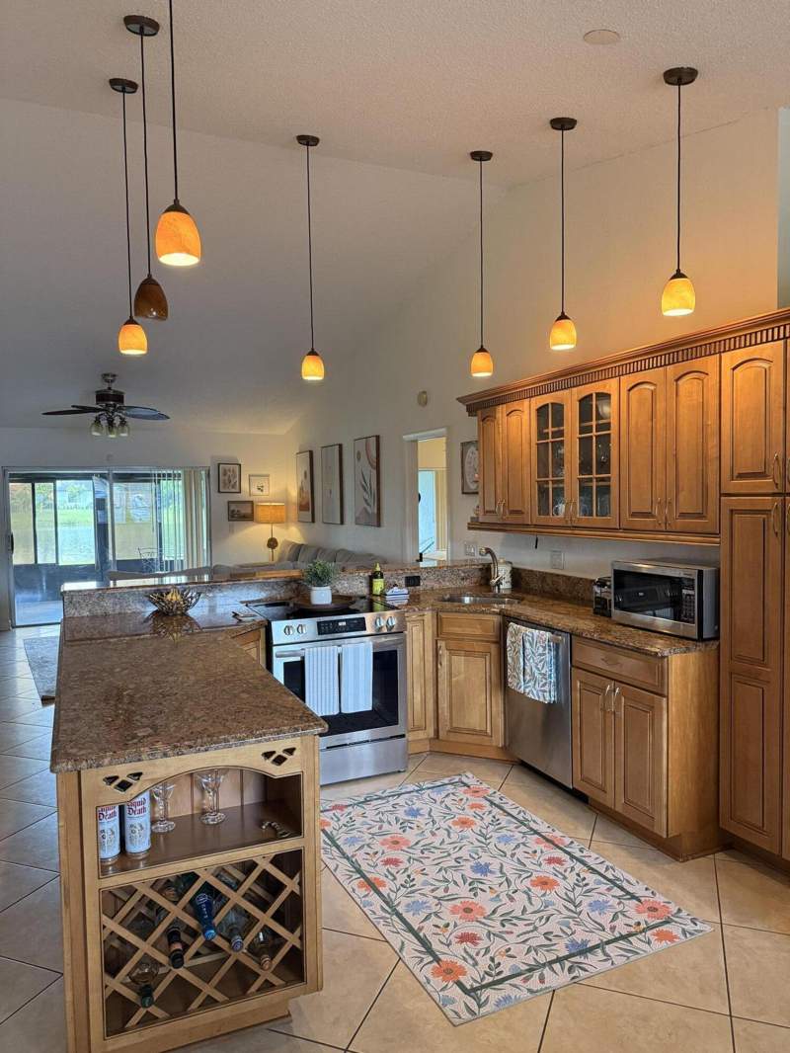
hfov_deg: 56.8
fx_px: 730
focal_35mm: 24
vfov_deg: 71.6
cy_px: 526
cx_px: 395
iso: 400
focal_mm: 6.76
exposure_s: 1/120
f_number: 1.78
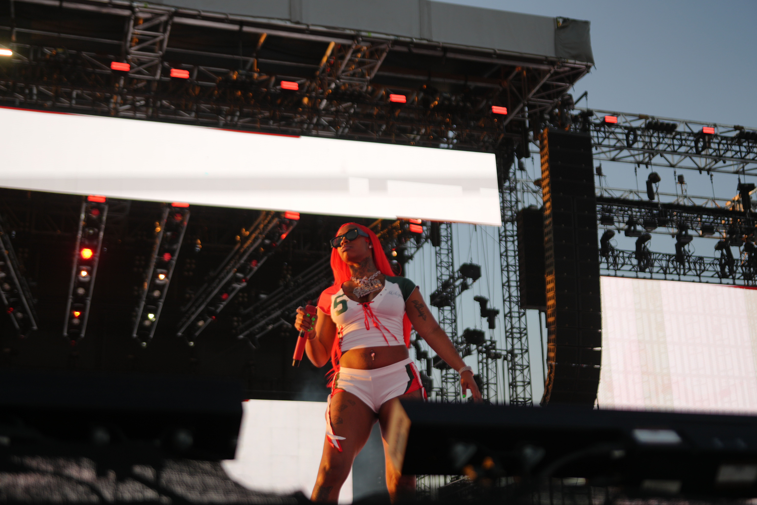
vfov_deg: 25.8
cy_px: 252
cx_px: 378
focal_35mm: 52
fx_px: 1104
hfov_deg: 37.9
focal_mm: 35
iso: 100
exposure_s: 1/1000
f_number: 1.8
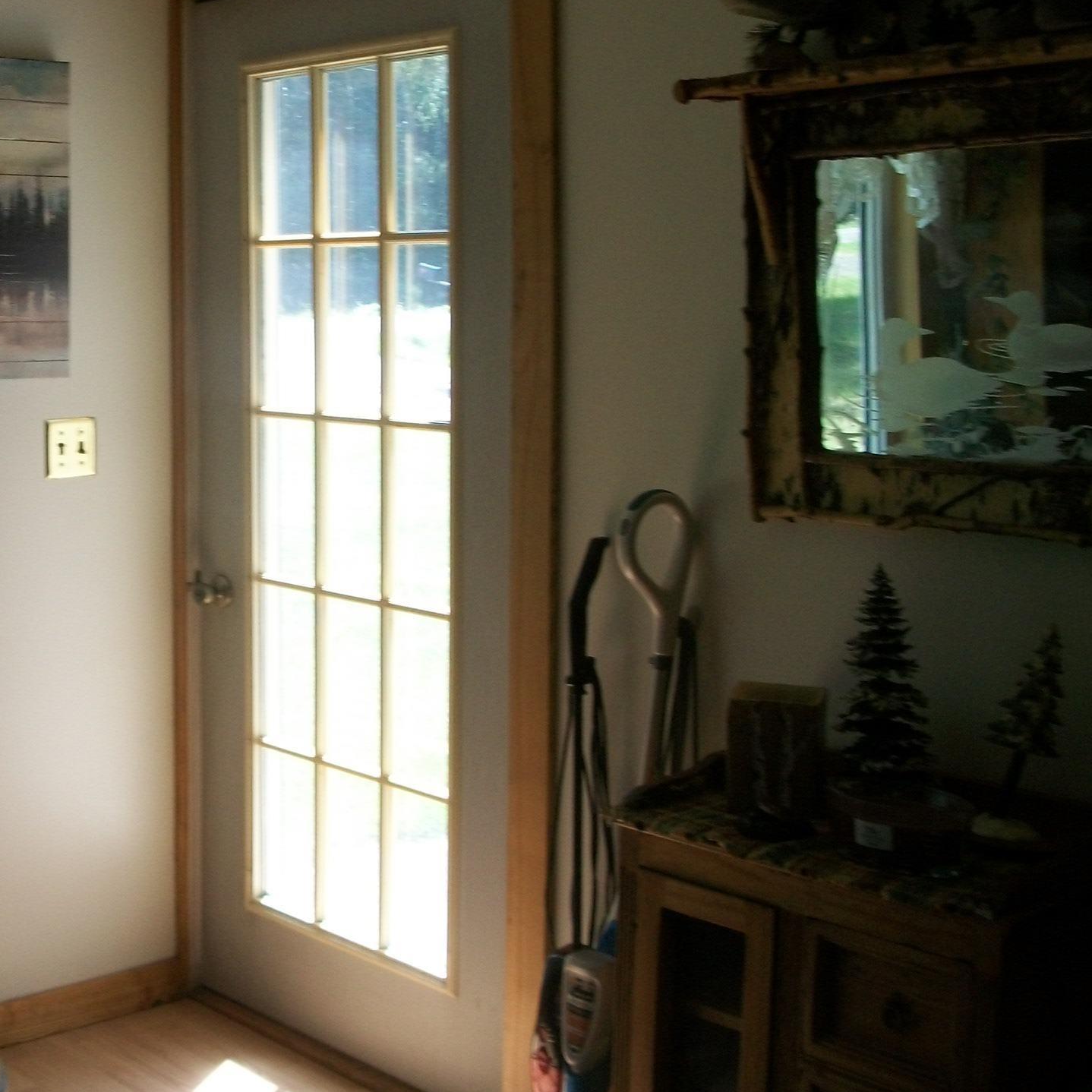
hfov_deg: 32.0
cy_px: 489
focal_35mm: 51
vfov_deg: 33.4
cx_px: 146
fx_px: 1820
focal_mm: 5.7
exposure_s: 1/125
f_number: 2.9
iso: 80
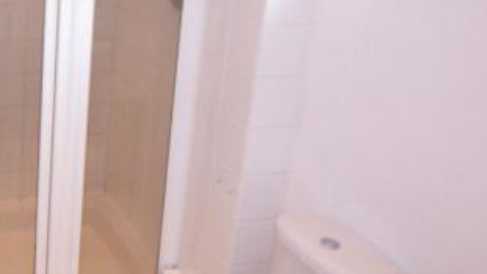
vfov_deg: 24.9
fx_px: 607
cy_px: 46
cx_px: 49
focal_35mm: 47
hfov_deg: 40.4
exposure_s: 1/30
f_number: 2.8
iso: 100
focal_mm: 3.8
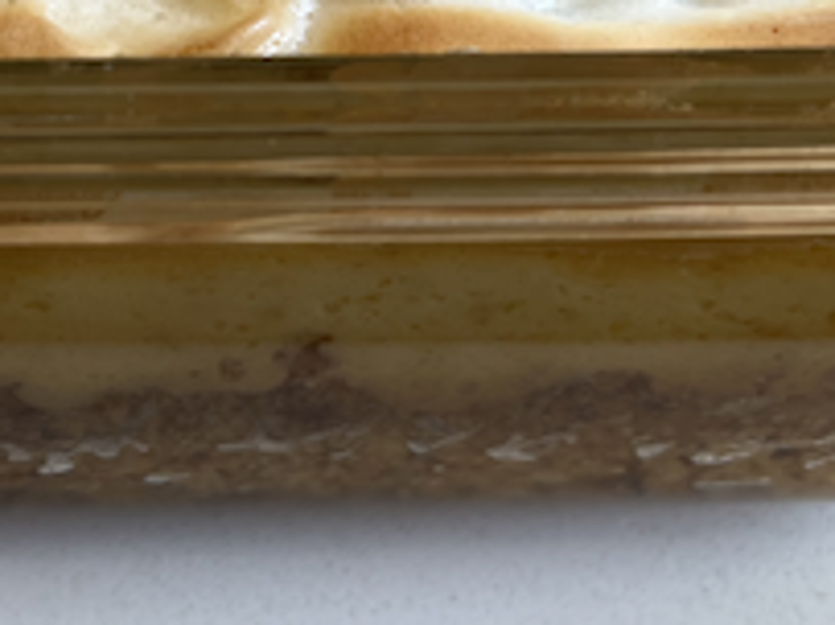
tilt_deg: -42.7
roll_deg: +2.0
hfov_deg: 24.3
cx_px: 21
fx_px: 1856
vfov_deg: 18.5
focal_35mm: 77
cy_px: -25
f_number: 1.6
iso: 64
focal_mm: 5.1
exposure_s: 1/122
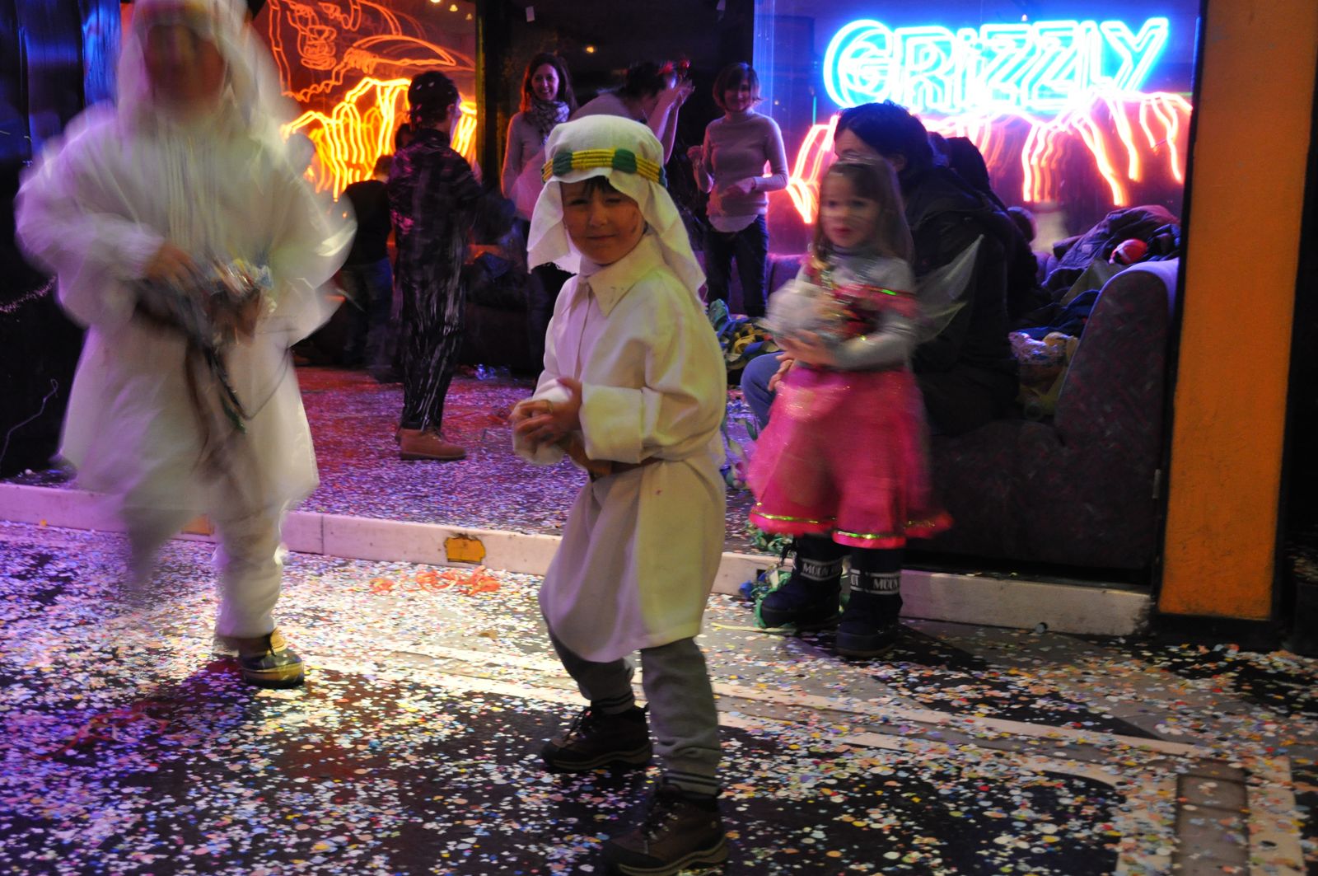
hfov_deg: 49.6
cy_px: 438
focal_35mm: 39
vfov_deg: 34.1
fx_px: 1426
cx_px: 659
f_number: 4
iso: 1600
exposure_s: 1/8
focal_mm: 26
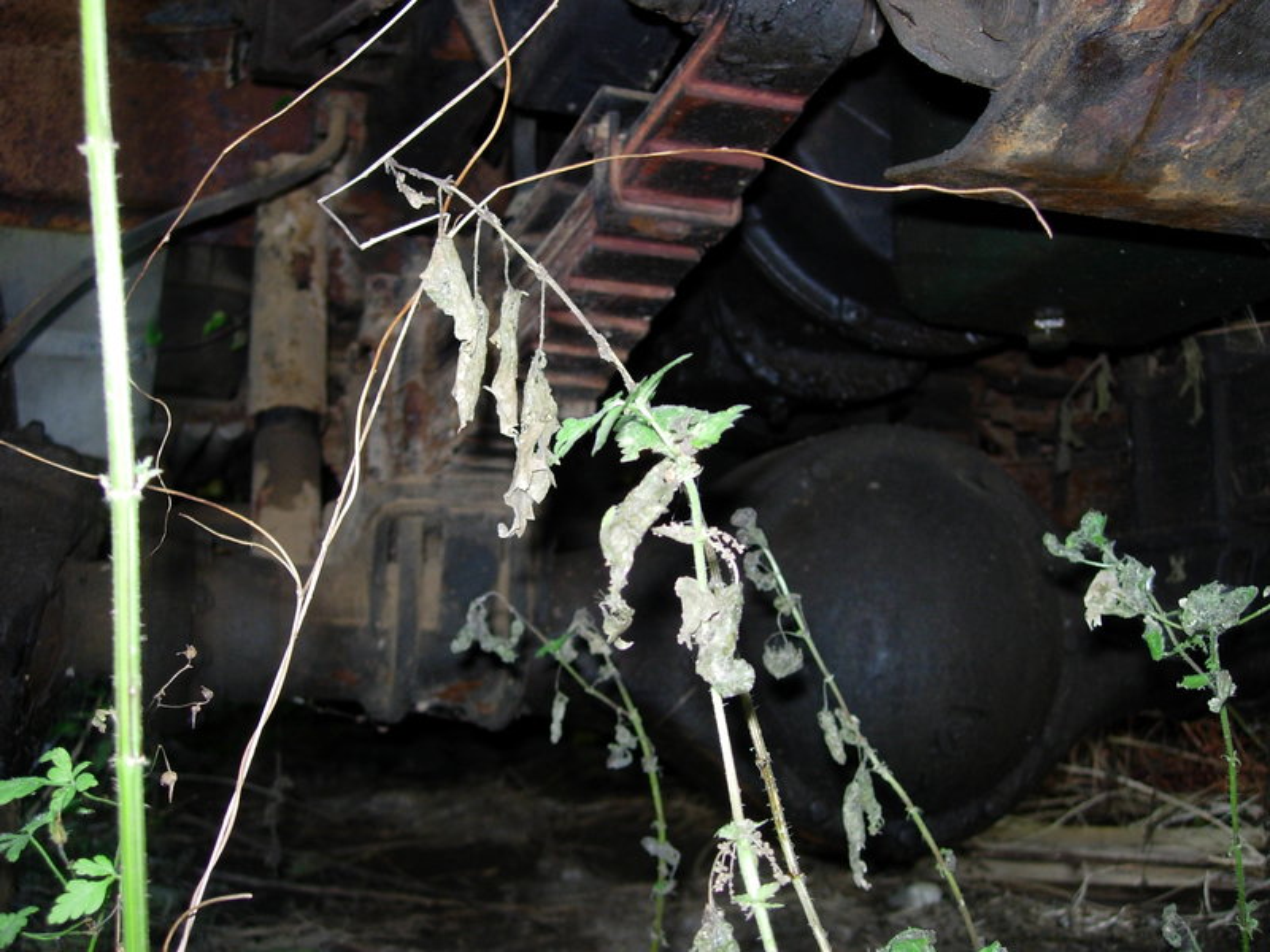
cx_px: 635
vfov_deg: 35.1
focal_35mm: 41
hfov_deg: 45.8
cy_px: 476
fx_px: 1504
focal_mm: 8.5
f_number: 2.9
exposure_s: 1/64
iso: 79
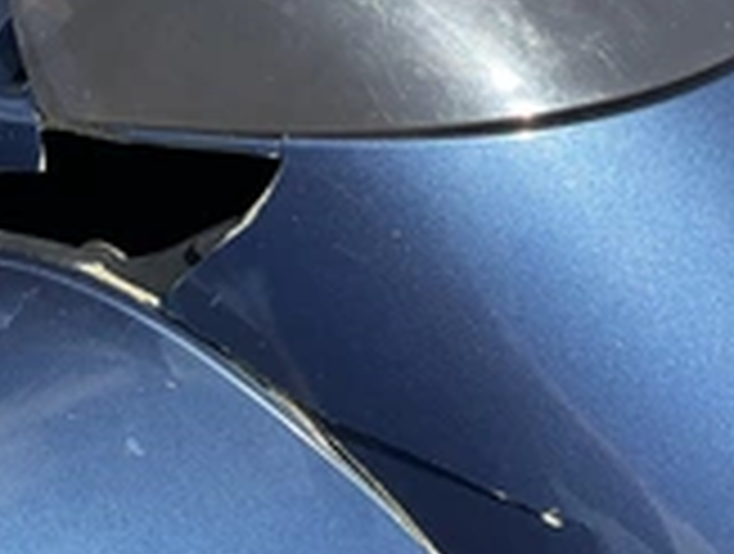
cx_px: 59
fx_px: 1509
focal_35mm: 71
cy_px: 185
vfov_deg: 20.7
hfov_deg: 26.3
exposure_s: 1/1055
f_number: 1.8
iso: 25
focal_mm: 3
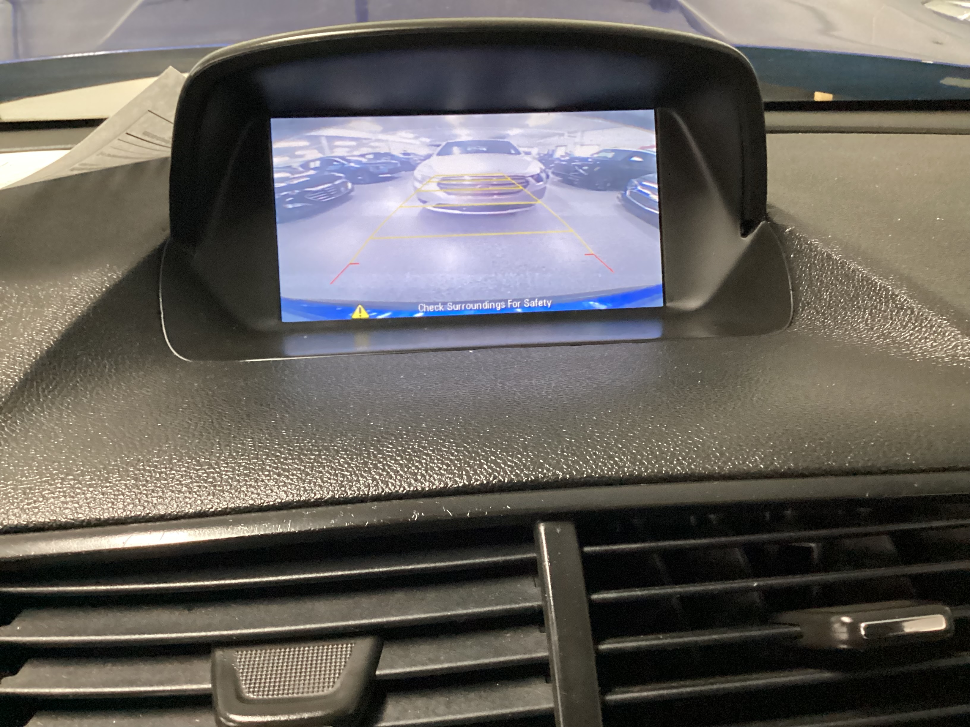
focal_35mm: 31
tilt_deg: -22.9
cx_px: 485
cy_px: 364
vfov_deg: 45.4
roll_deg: +0.5
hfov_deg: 58.4
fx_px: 869
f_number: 2.4
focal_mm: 3.3
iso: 640
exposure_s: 1/30
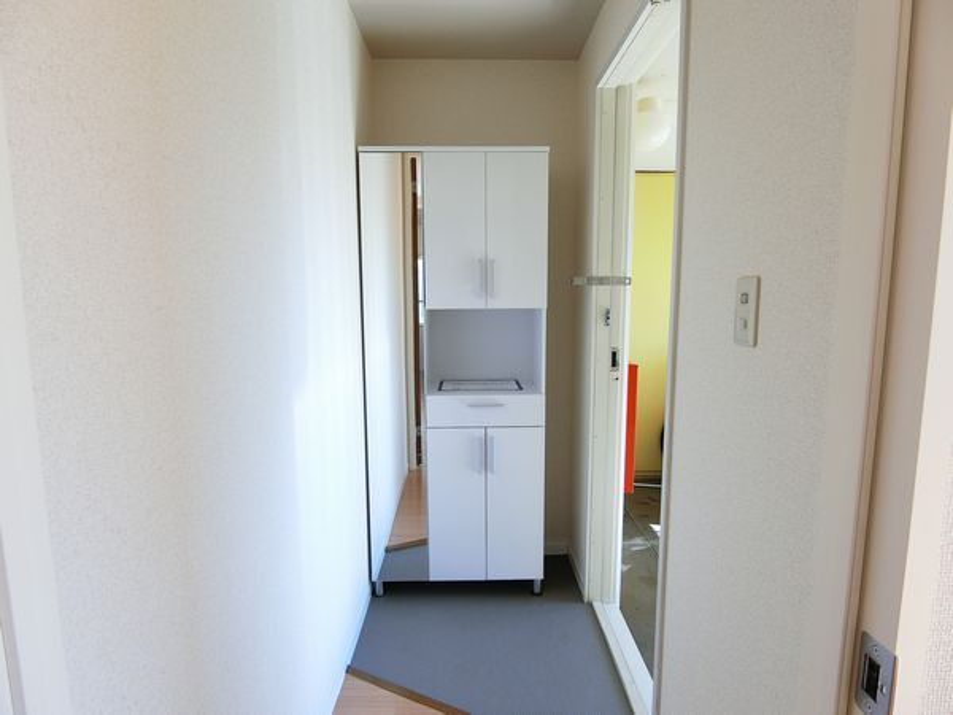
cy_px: 358
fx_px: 523
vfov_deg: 68.7
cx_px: 476
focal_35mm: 19
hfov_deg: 84.7
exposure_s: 1/125
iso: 125
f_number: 2.7
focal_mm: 4.06
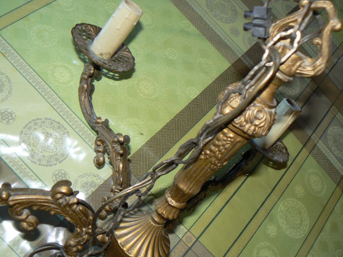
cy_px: 128
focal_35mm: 36
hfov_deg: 51.4
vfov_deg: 39.7
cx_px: 172
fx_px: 357
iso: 100
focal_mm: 6
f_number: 2.8
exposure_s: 1/30
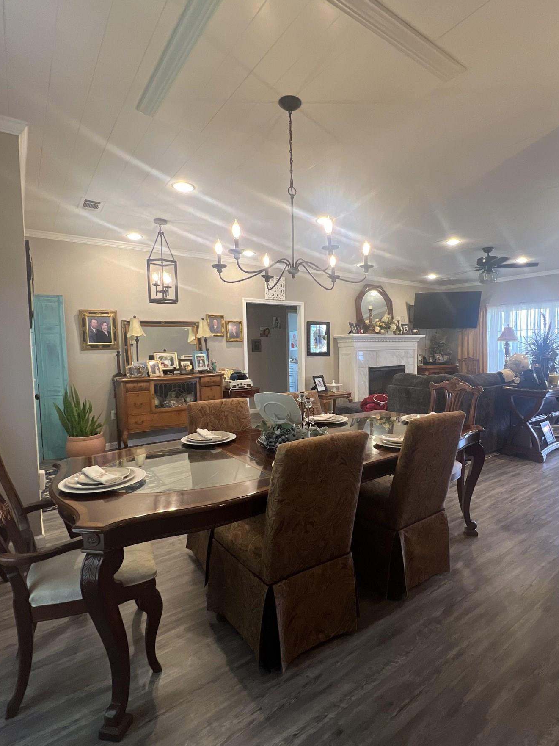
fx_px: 366
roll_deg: +0.9
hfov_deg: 74.3
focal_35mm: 17
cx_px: 320
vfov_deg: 91.0
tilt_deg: -3.7
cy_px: 376
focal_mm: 1.57
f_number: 1.8
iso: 200
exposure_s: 1/60
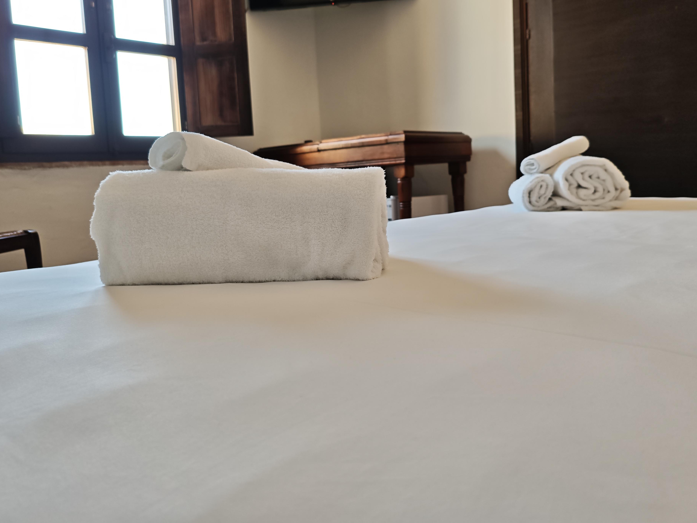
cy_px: 239
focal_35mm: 29
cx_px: 368
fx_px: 584
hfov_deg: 61.6
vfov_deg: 48.2
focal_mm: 4.94
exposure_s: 1/100
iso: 50
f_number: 1.5
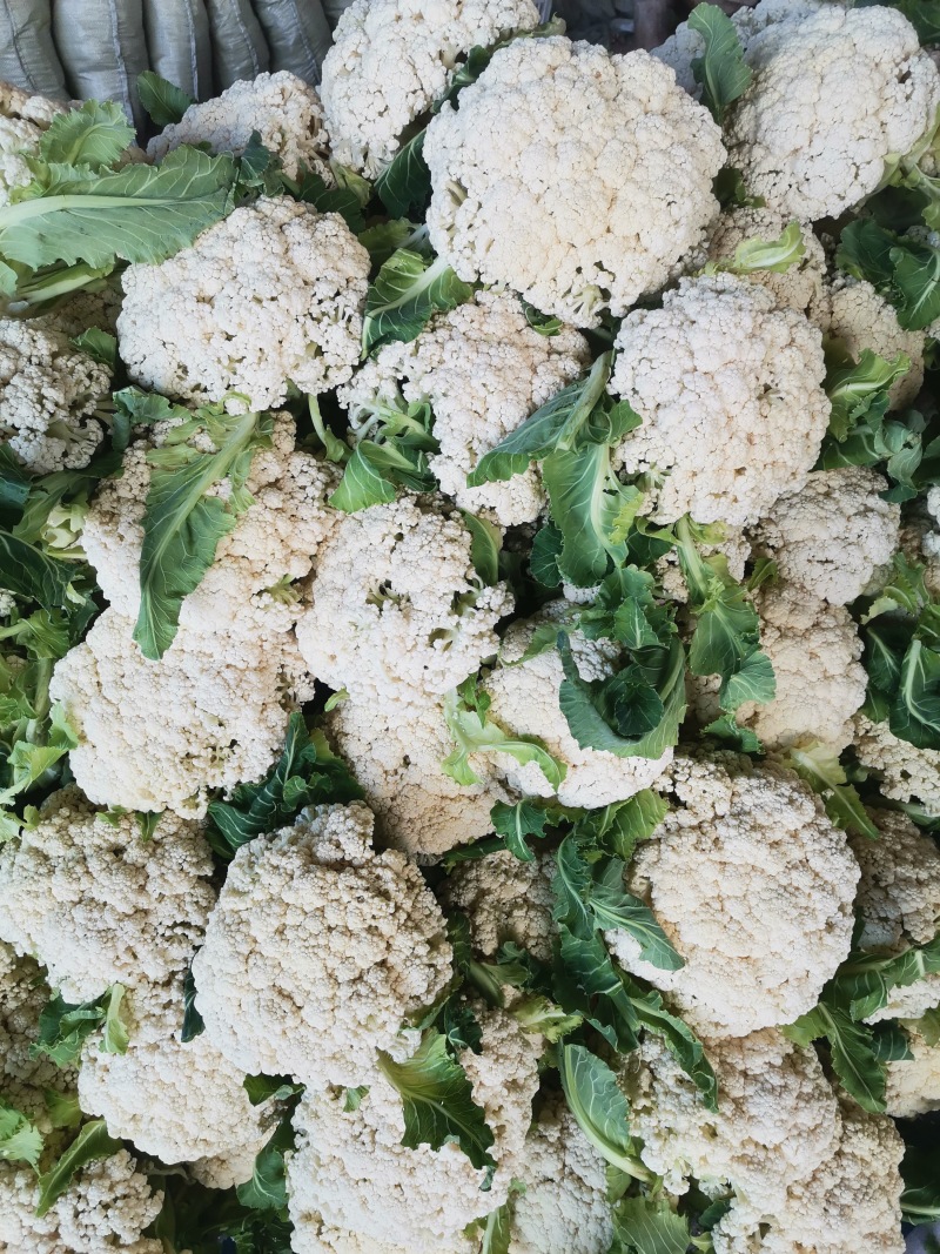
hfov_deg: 53.1
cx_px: 470
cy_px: 627
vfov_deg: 67.3
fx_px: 942
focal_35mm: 26
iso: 100
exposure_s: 1/100
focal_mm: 4.75
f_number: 1.8
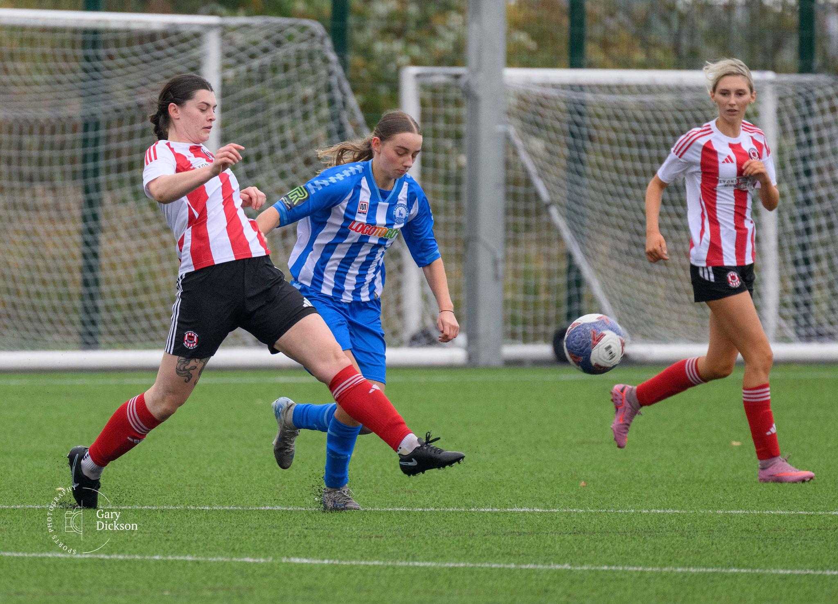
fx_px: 18039
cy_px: 301
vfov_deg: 1.9
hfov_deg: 2.7
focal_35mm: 755
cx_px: 173
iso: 1800
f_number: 5.6
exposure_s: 1/1250
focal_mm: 400
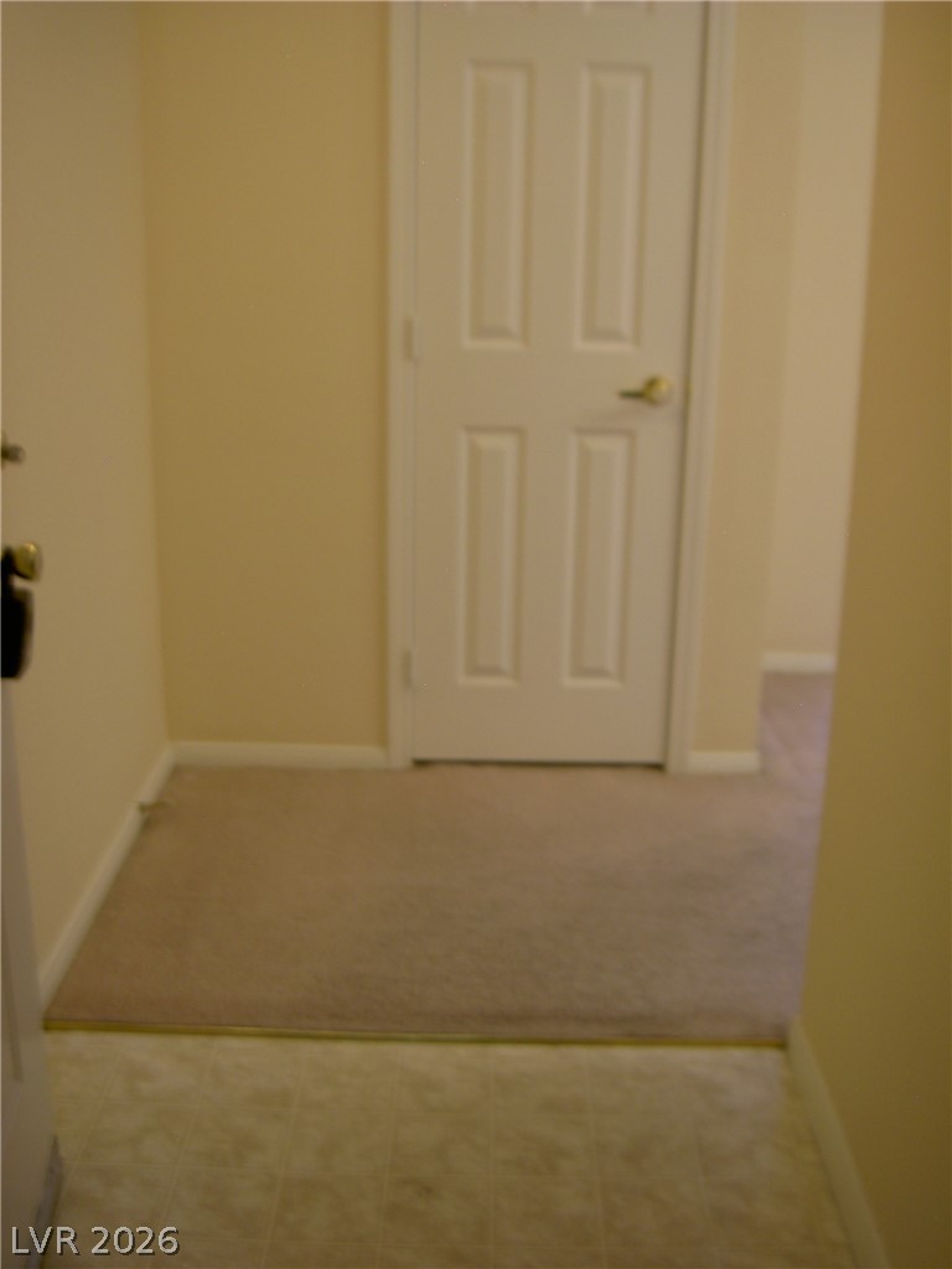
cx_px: 476
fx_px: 1430
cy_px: 634
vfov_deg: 47.9
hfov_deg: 36.8
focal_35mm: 39
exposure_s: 1/8
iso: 100
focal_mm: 8
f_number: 2.8
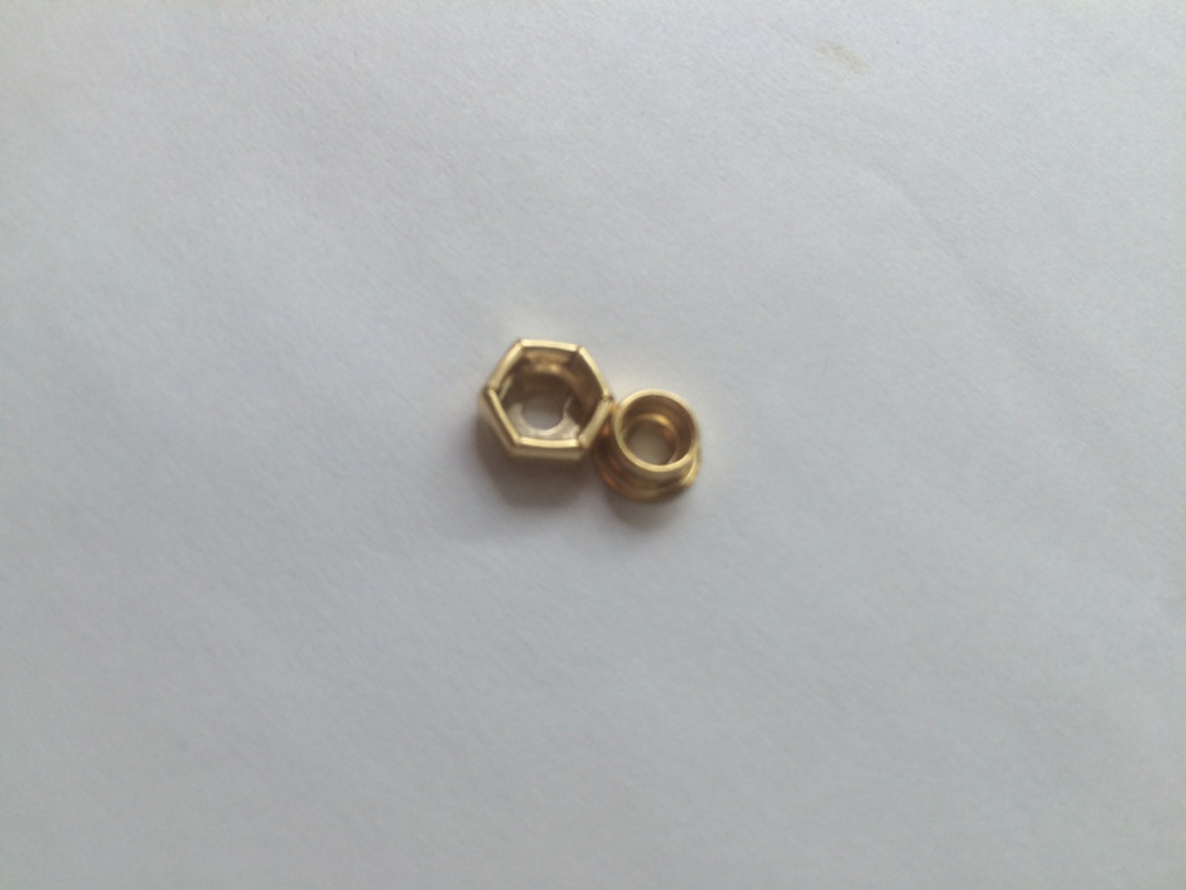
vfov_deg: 48.2
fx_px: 994
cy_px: 445
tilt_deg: -73.5
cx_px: 593
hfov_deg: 61.7
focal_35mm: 29
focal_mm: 4.15
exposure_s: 1/157
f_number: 2.2
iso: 32
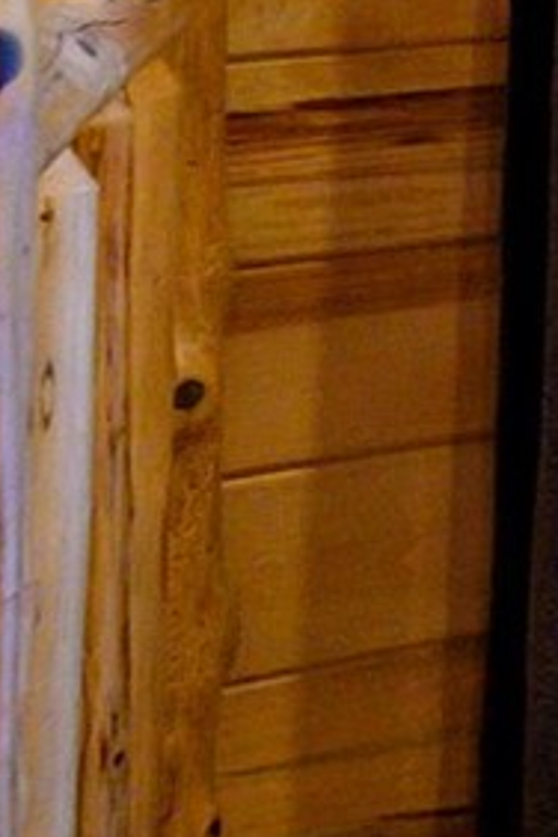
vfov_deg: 17.9
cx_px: 2731
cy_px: -441
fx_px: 2348
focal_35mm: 101
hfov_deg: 6.5
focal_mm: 14
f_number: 4
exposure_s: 1/80
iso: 800
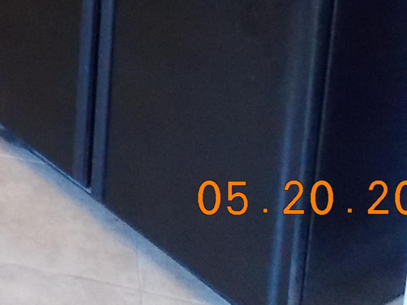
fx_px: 1035
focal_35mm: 88
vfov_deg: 14.6
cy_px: -249
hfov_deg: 19.2
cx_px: -224
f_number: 3.1
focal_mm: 4
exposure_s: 1/15
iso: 400
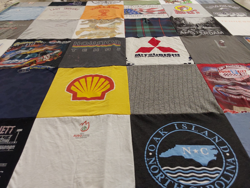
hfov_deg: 63.4
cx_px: 125
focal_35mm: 28
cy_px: 94
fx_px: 202
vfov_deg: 49.7
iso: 100
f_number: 1.9
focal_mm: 2.91
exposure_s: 1/60
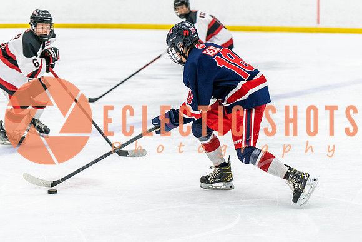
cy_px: 114
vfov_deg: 10.5
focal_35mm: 130
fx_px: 1311
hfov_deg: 15.7
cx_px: 212
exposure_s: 1/640
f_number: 2.8
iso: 1800
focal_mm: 110
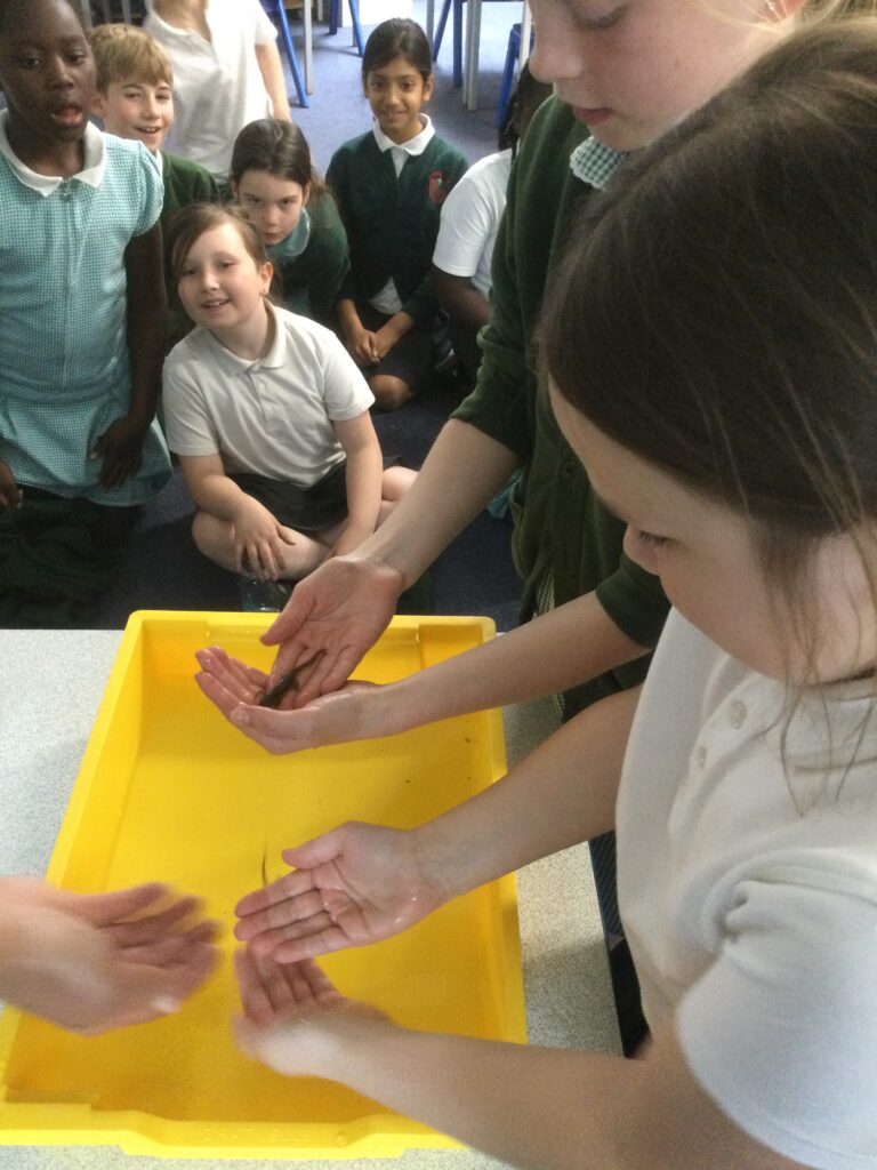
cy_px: 585
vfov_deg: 58.4
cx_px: 438
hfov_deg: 45.4
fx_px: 1047
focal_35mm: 31
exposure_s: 1/17
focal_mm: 3.3
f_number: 2.4
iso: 250
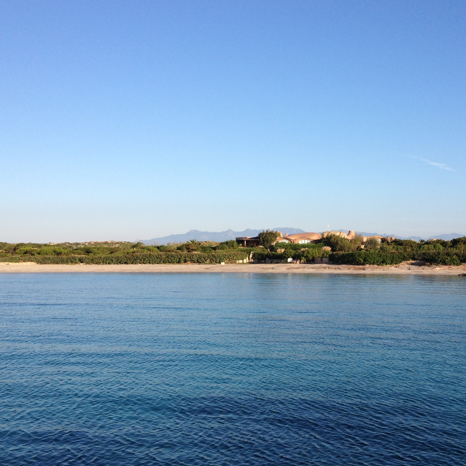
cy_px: 245
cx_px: 311
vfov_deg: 36.8
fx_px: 701
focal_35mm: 46
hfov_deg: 36.4
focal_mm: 4.28
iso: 64
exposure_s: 1/1227
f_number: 2.4
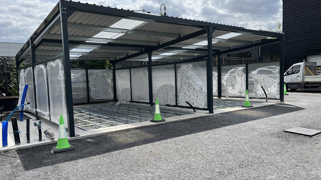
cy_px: 96
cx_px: 161
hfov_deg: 66.1
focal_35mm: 29
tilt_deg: -3.8
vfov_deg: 40.2
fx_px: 247
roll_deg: +3.8
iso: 50
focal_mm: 5.1
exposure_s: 1/3215
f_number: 1.6
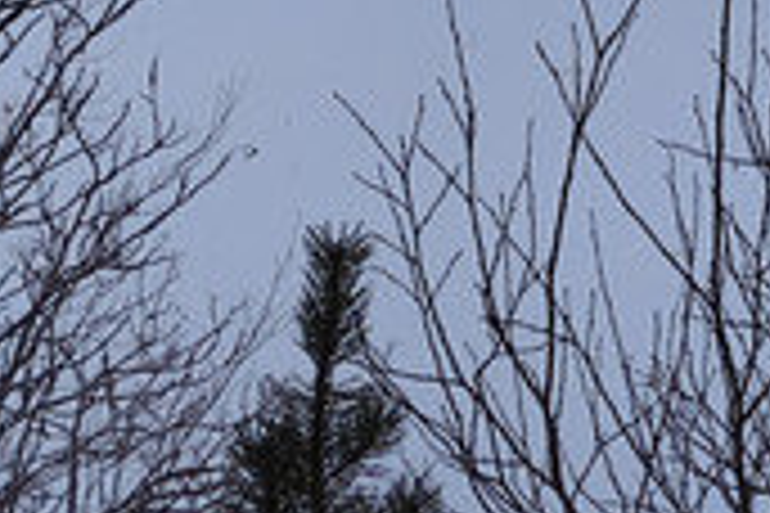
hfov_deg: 8.9
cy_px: -990
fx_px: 4855
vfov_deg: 5.7
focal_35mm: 227
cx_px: 1015
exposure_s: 1/4600
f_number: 1.7
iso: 80
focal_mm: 5.35
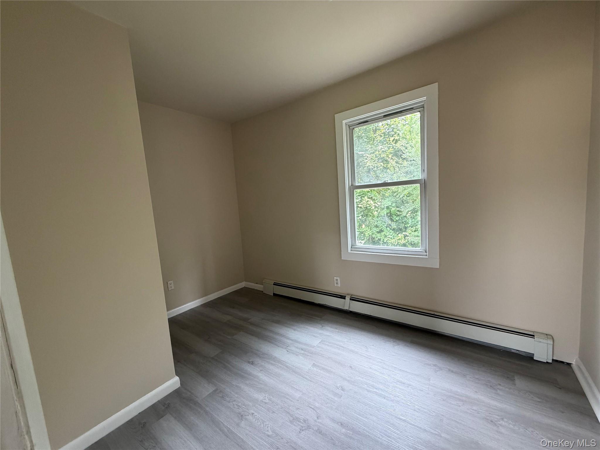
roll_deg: +4.6
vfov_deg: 85.7
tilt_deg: -6.4
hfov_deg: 102.1
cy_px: 225
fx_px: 243
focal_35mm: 14
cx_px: 300
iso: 320
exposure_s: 1/121
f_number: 2.2
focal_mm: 2.22
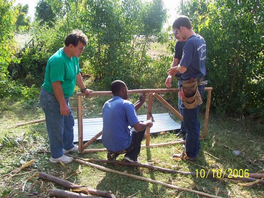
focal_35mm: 34
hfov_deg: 54.0
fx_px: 259
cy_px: 99
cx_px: 132
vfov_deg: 41.8
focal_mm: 5.6
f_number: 2.7
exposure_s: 1/350
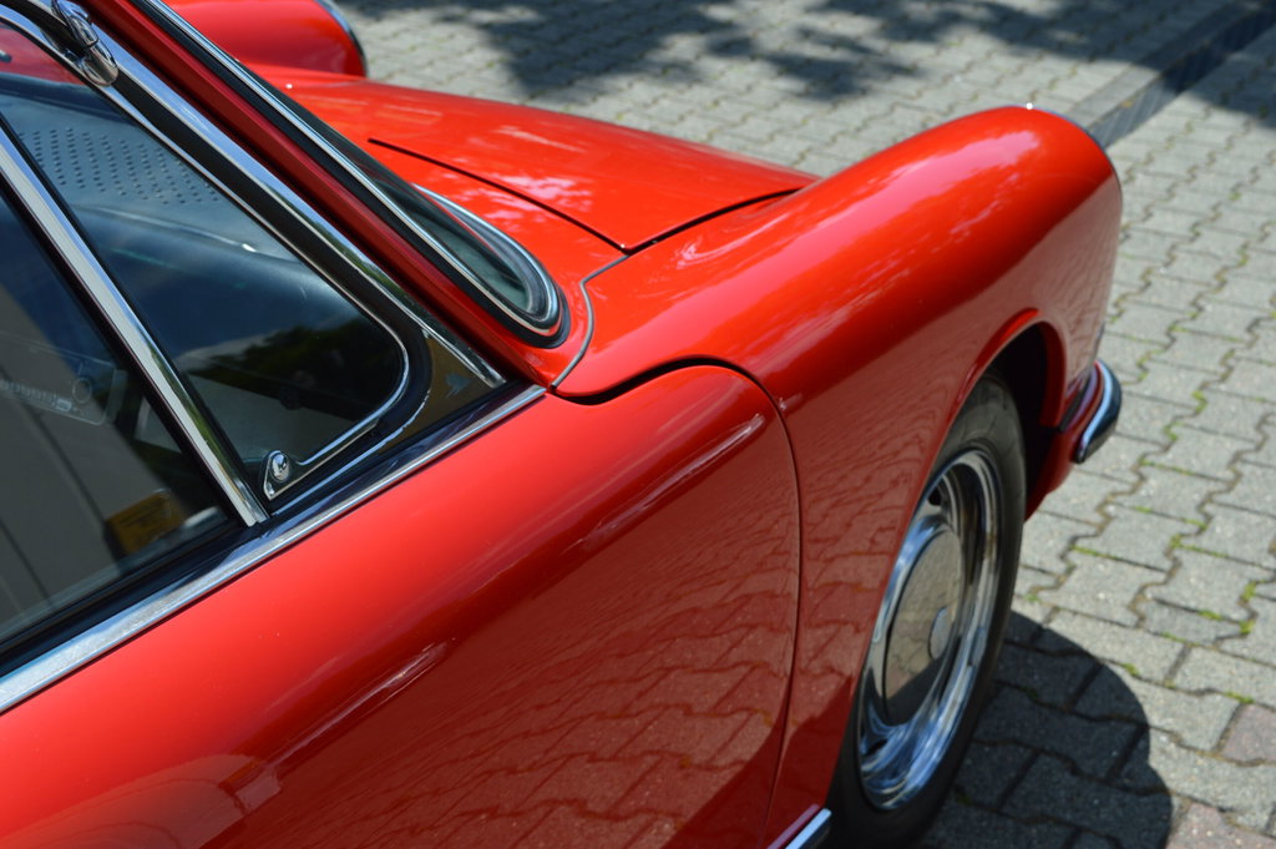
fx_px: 1859
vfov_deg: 25.7
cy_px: 424
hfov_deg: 37.9
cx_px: 638
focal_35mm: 52
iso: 100
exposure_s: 1/250
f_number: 8
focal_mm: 35
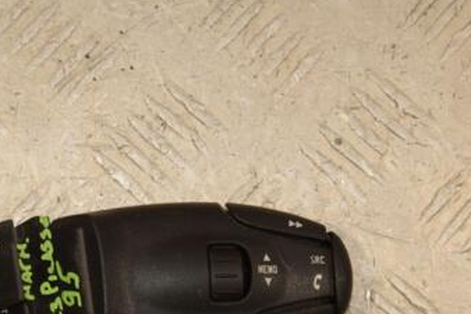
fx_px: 1674
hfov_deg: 15.9
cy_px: 261
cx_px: 111
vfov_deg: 10.7
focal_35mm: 128
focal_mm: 48
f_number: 9
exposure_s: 1/200
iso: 800
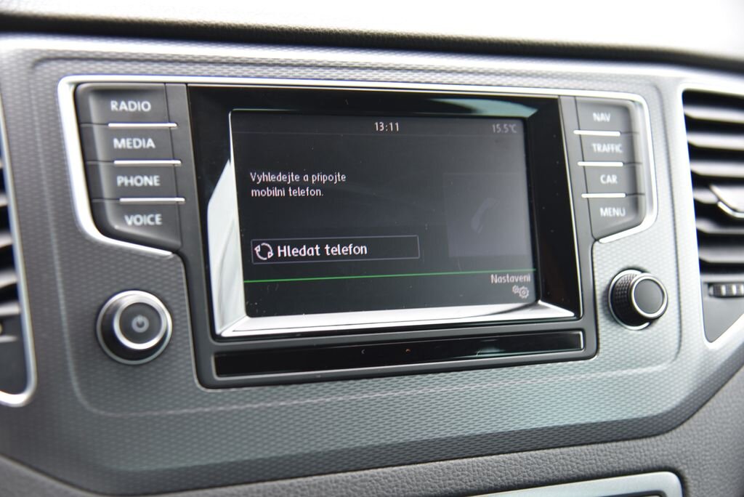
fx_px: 1137
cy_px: 248
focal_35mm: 55
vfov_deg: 24.7
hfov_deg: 36.2
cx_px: 372
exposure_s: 1/40
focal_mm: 55
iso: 500
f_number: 4
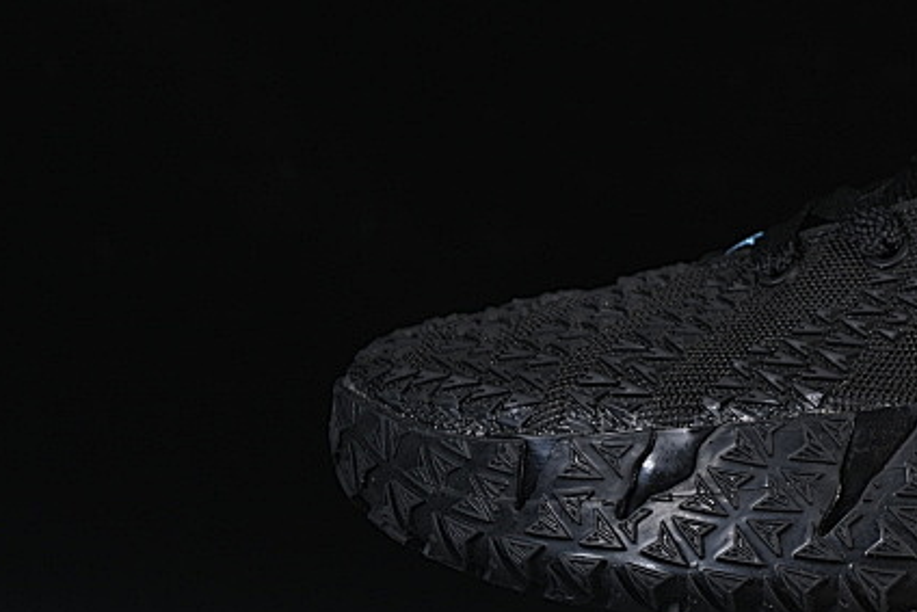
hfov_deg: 10.6
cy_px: 156
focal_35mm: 191
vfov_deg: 7.2
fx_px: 4867
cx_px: 1140
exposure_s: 1/60
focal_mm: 50
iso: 160
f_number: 6.3
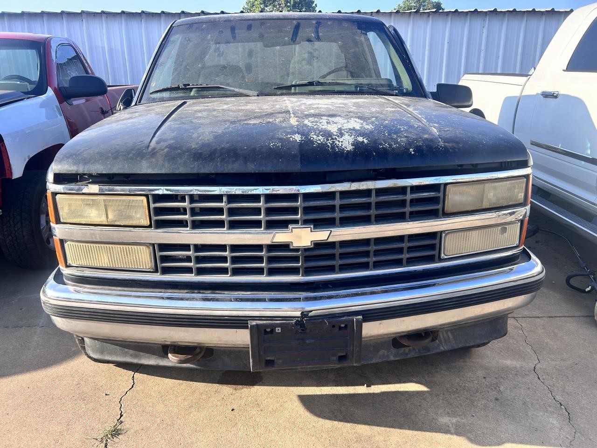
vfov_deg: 53.1
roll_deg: +0.5
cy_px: 224
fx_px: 448
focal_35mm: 26
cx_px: 298
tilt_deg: -16.7
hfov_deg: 67.3
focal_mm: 5.7
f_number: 1.5
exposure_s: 1/965
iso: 50
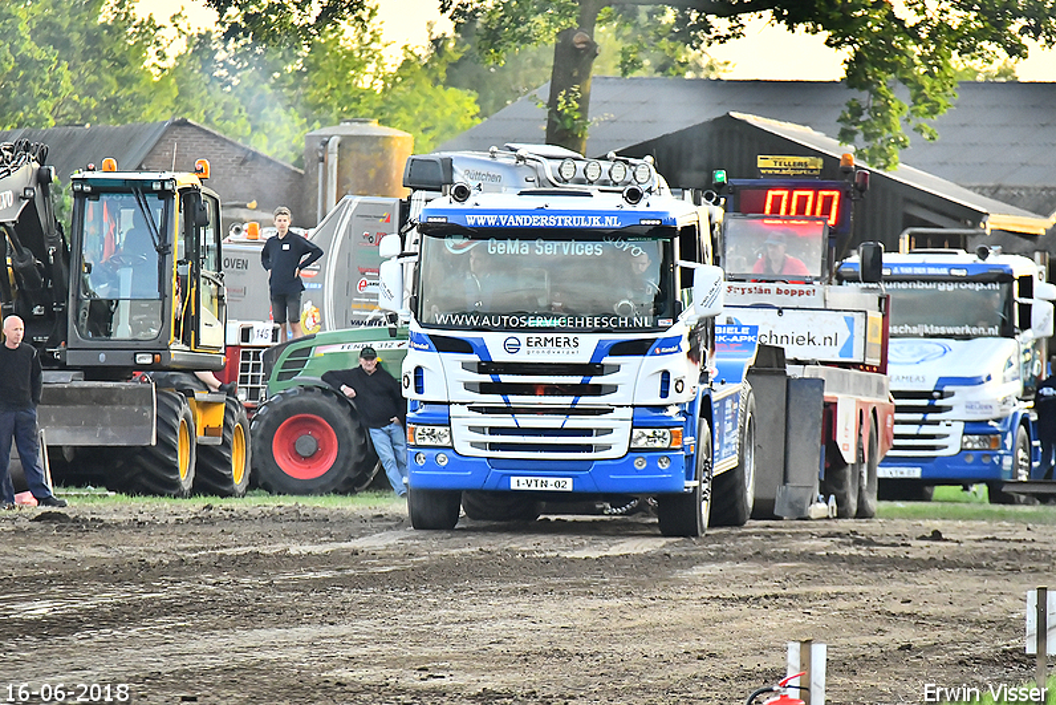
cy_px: 352
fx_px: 13260
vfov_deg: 3.0
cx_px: 527
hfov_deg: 4.6
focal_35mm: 452
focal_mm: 300
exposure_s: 1/1000
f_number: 5.6
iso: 2500
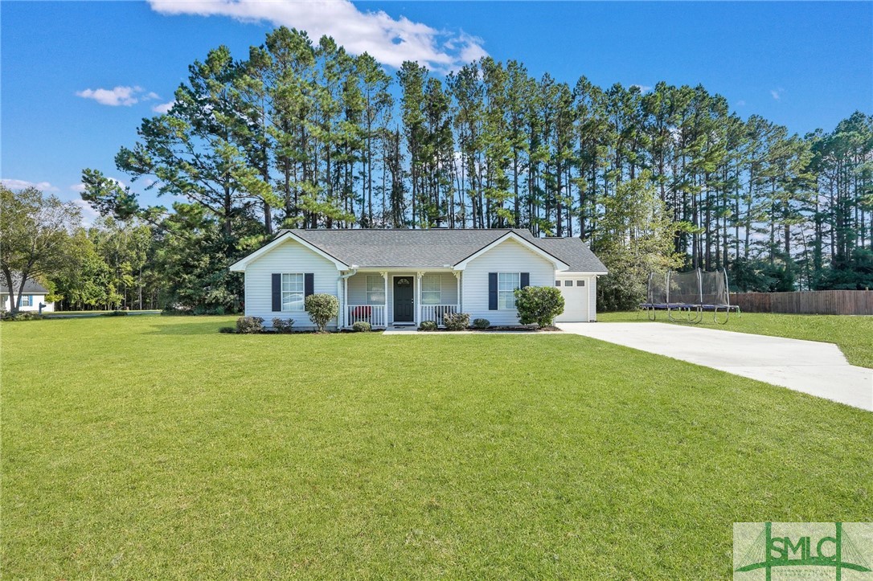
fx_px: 388
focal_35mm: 16
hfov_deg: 96.8
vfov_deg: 73.7
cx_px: 436
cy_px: 290
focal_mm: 16
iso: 200
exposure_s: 1/250
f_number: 10
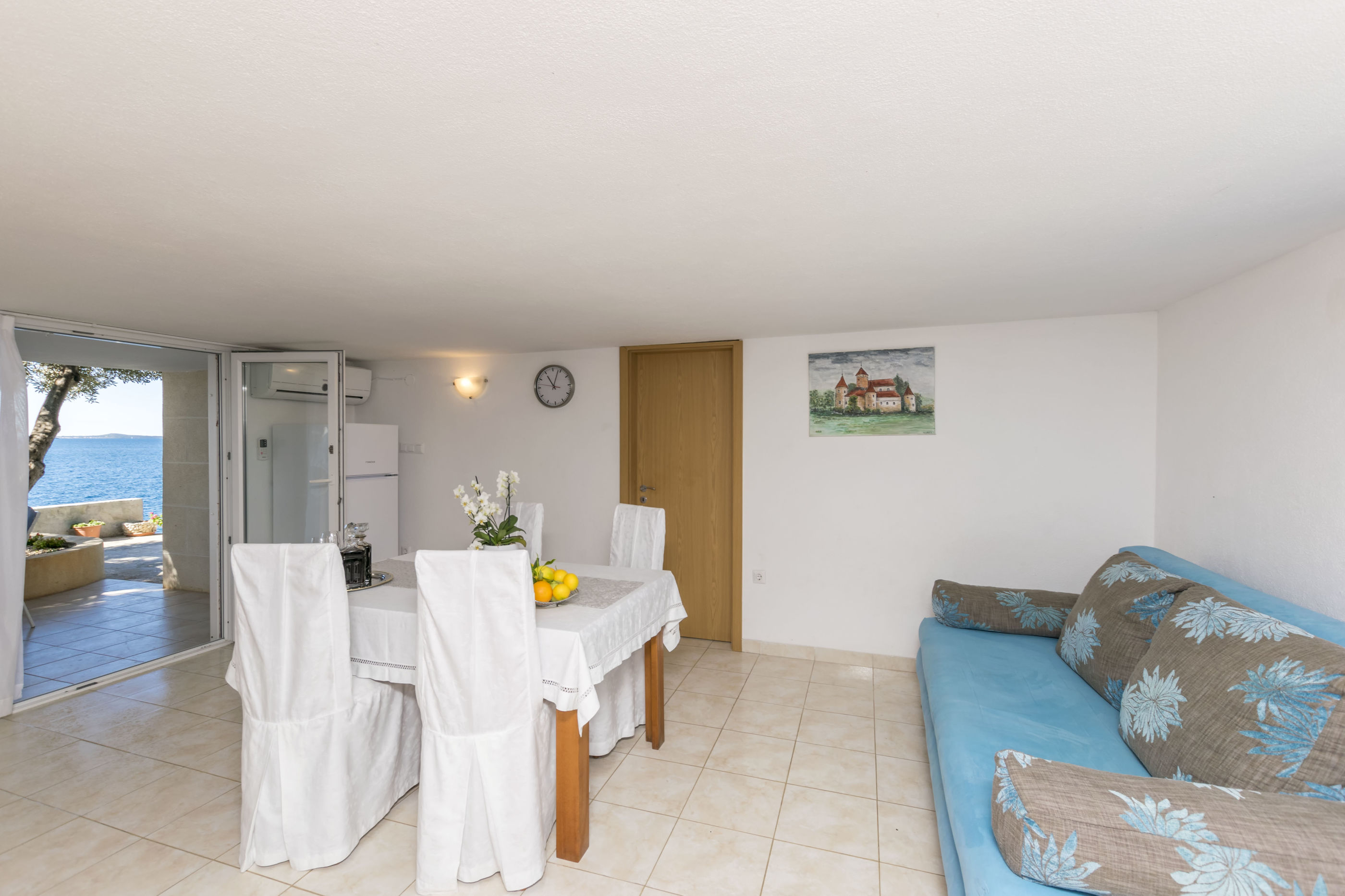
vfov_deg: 77.3
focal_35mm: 15
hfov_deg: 100.4
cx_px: 672
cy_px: 448
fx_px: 560
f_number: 8
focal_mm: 10
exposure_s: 1/160
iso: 100
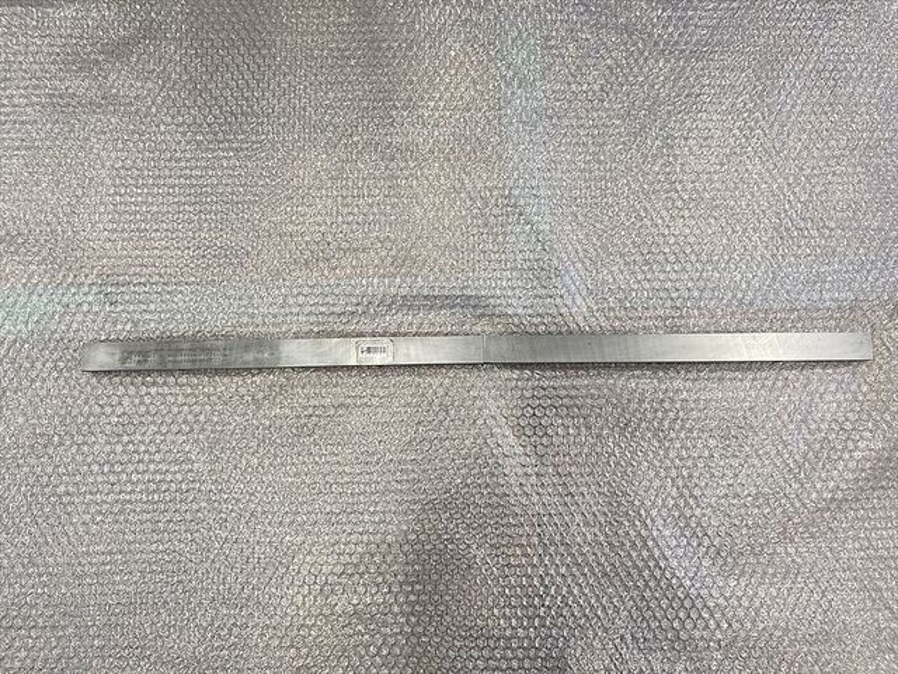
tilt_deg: -82.1
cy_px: 337
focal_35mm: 28
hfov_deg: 63.4
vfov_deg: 49.7
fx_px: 726
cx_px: 449
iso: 80
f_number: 1.8
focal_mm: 3.99
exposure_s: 1/118
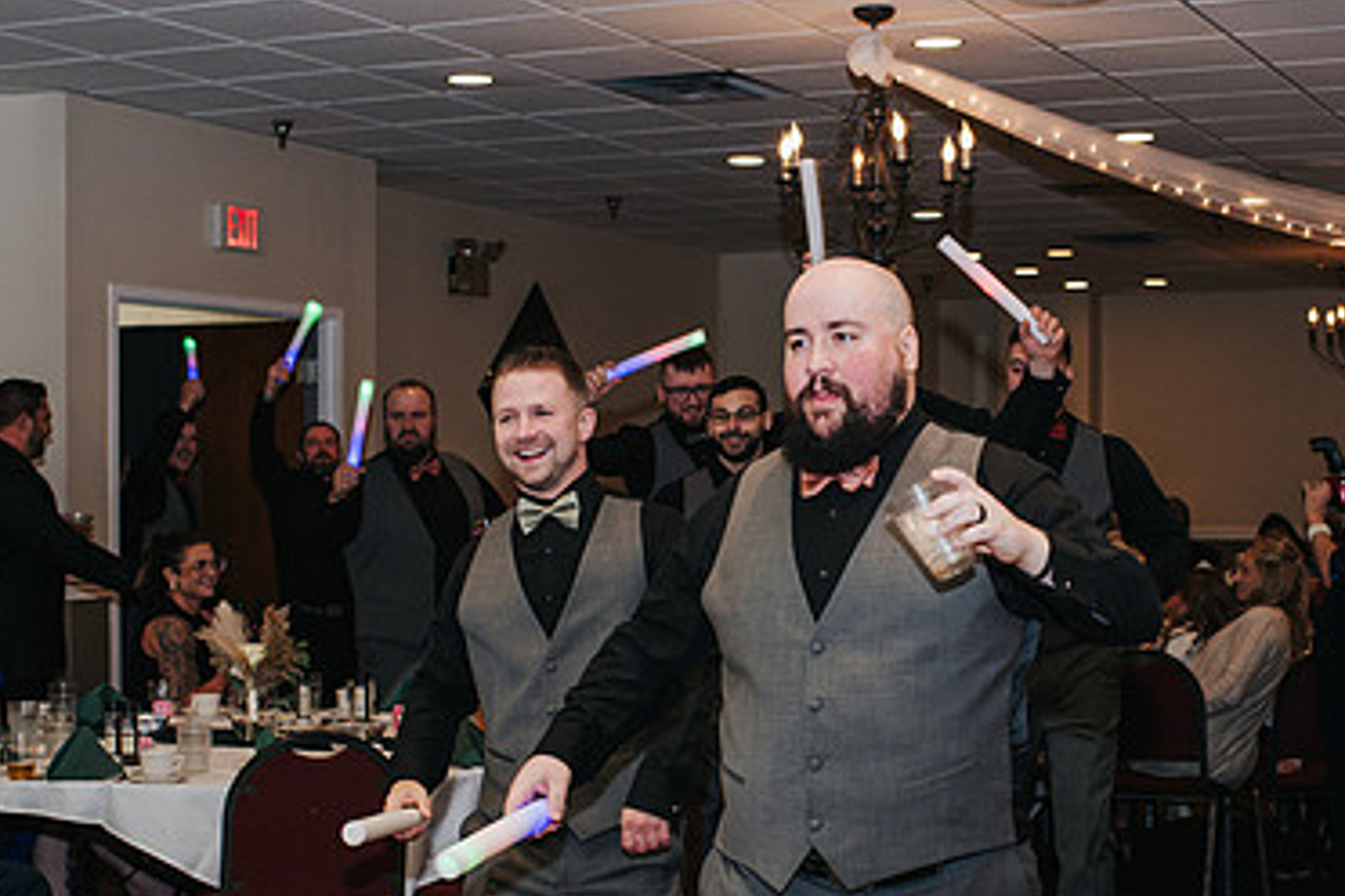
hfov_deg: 30.9
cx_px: 808
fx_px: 2428
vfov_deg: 20.9
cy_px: 568
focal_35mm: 65
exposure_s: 1/200
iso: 800
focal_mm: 35
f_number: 3.2
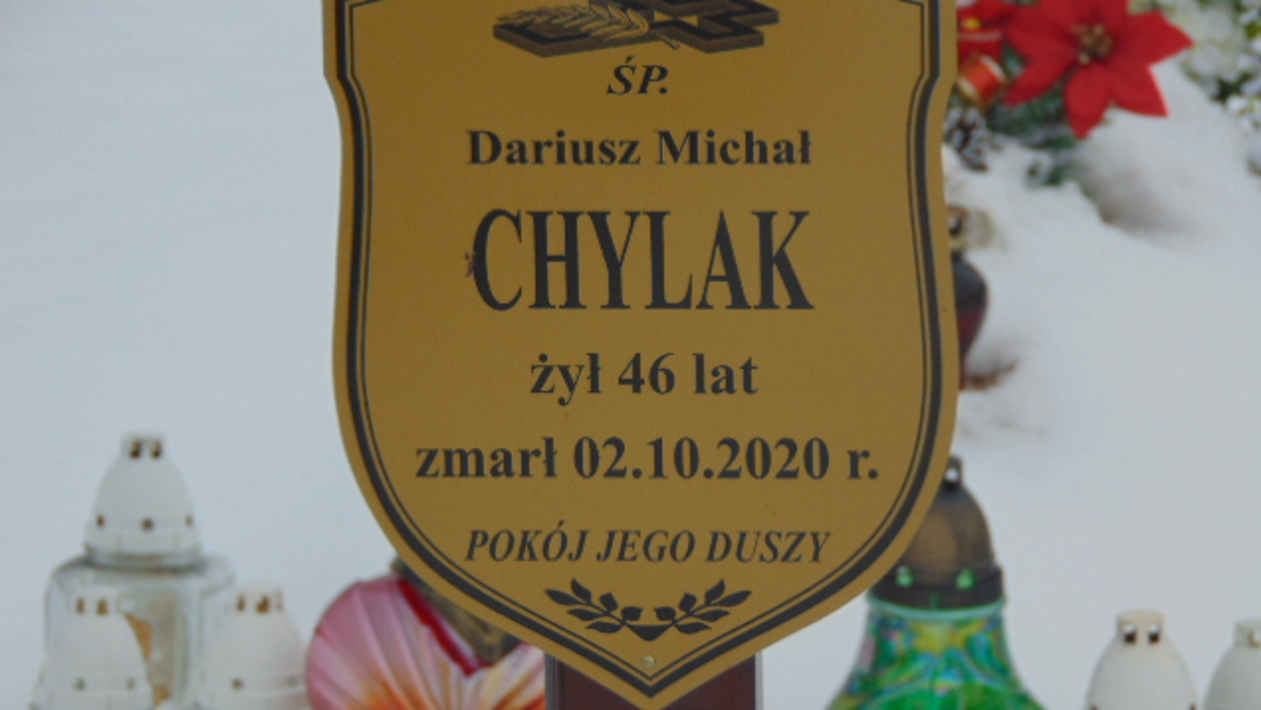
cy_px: 363
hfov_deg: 7.9
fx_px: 9163
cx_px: 632
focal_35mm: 274
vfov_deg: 4.4
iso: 80
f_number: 4.1
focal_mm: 44.9
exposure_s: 1/500
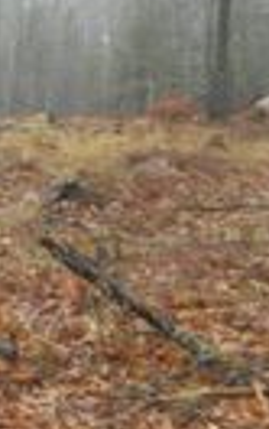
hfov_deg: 11.3
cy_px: 109
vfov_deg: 20.6
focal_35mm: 100
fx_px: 1168
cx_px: -340
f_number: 3.1
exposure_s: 1/100
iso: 110
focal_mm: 4.5
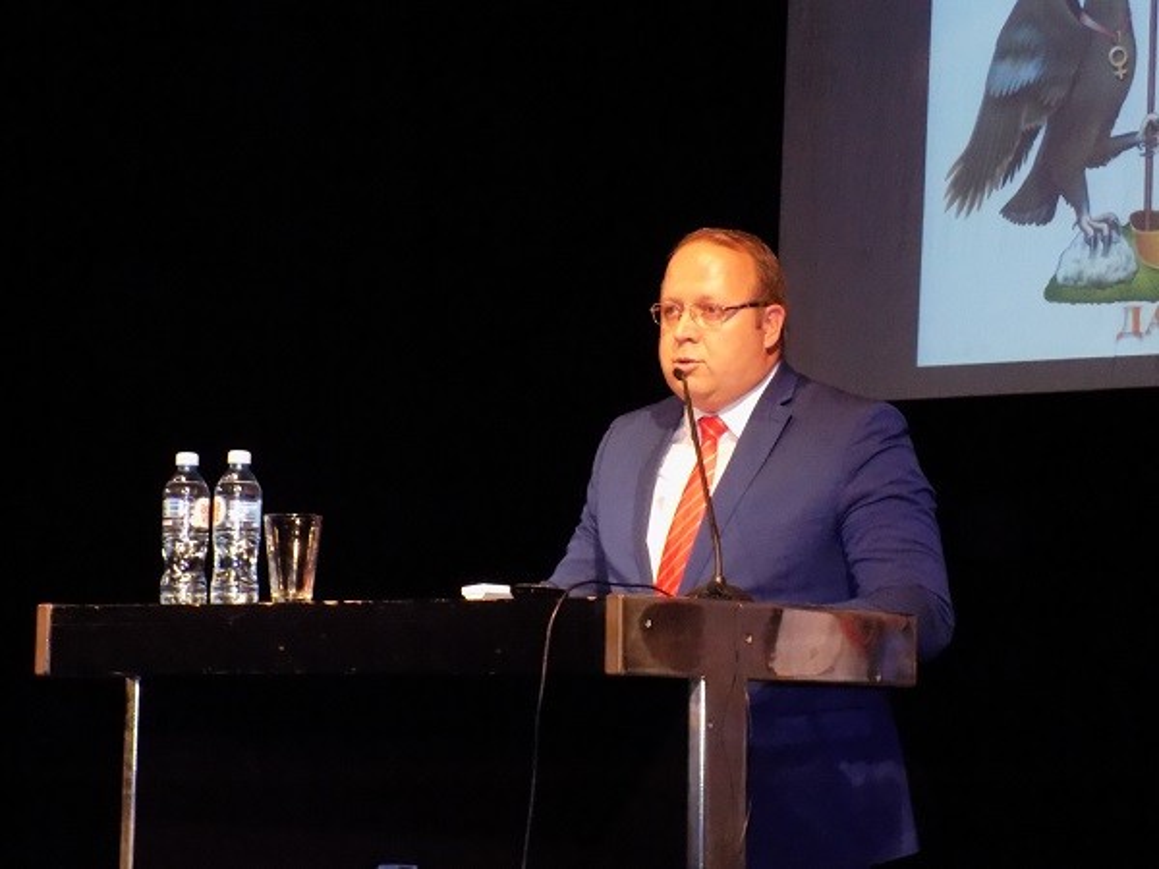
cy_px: 434
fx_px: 2879
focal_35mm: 86
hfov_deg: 22.8
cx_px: 580
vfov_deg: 17.2
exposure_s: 1/30
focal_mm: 15.3
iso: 720
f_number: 4.4
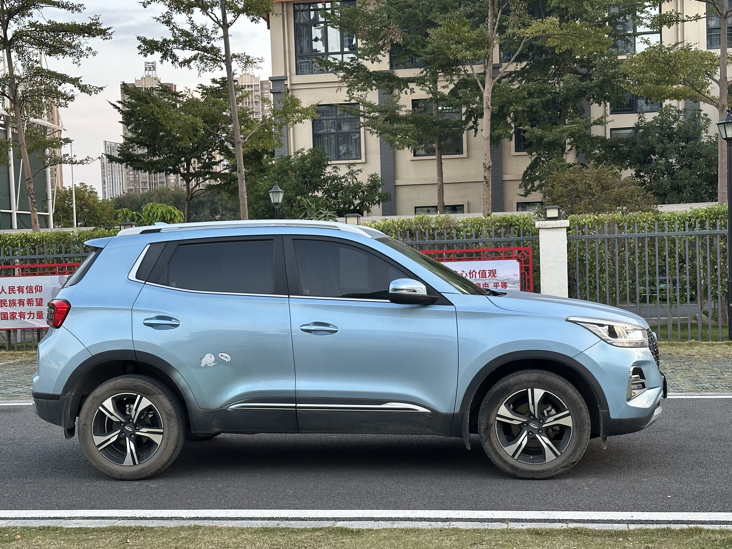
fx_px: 1184
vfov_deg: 26.1
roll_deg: +1.3
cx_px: 378
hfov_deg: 34.3
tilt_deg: -0.2
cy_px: 286
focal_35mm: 56
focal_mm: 6.86
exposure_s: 1/91
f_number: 1.78
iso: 80
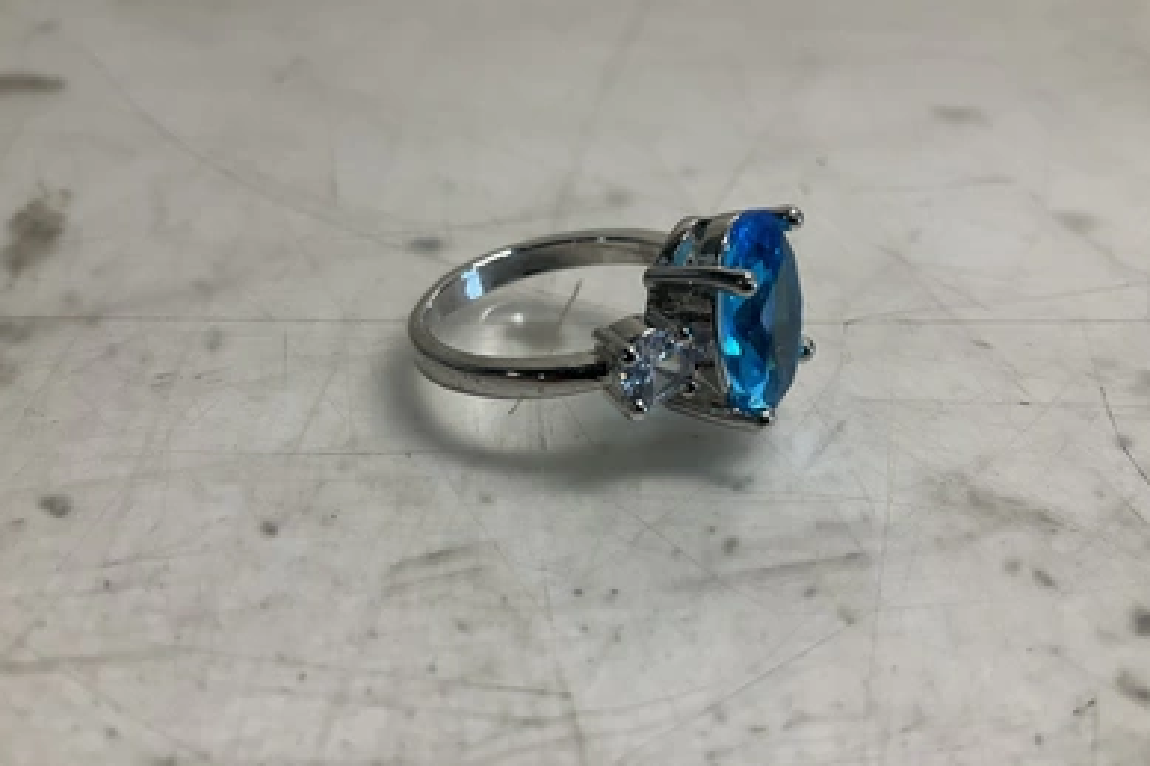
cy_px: 367
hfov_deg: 60.3
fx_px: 990
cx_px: 579
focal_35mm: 31
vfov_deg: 42.3
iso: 50
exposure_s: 1/120
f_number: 1.8
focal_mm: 3
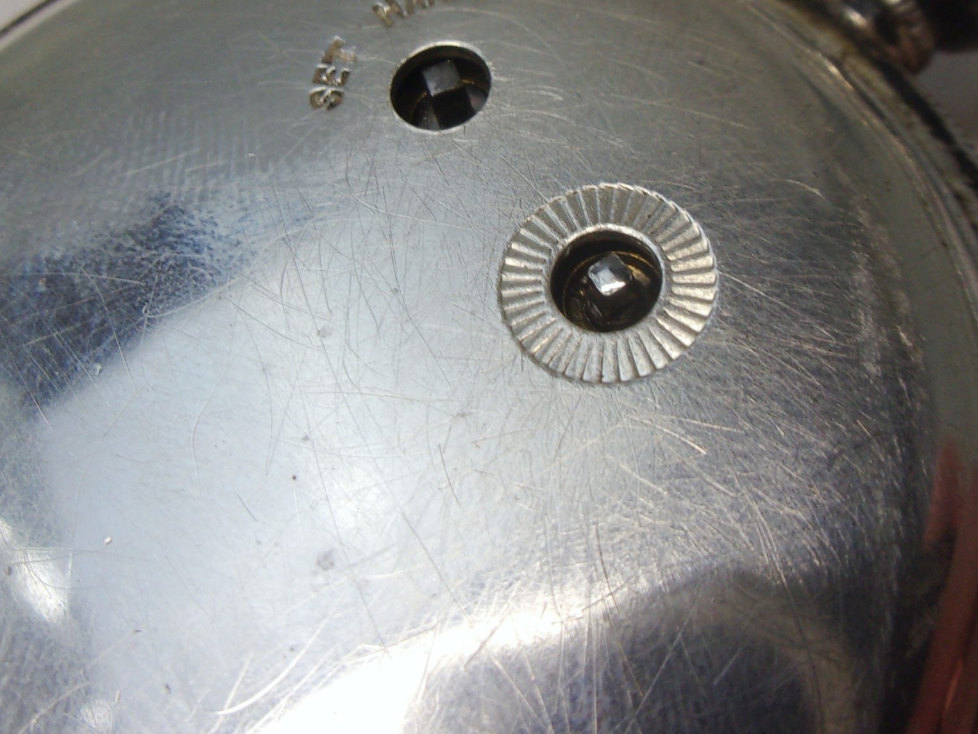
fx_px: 1328
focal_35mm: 47
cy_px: 167
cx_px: 487
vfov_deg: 30.3
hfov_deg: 40.4
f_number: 3.9
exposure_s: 1/75
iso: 80
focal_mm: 5.1
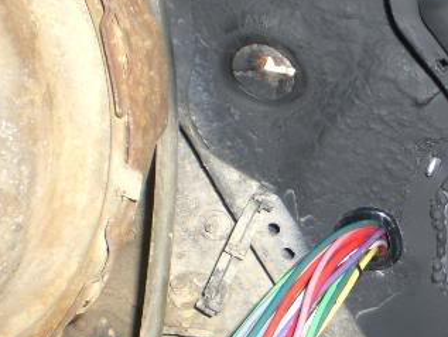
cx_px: 449
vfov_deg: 15.3
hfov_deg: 19.8
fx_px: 1243
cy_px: 279
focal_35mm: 96
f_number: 3.1
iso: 100
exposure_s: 1/60
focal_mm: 6.3
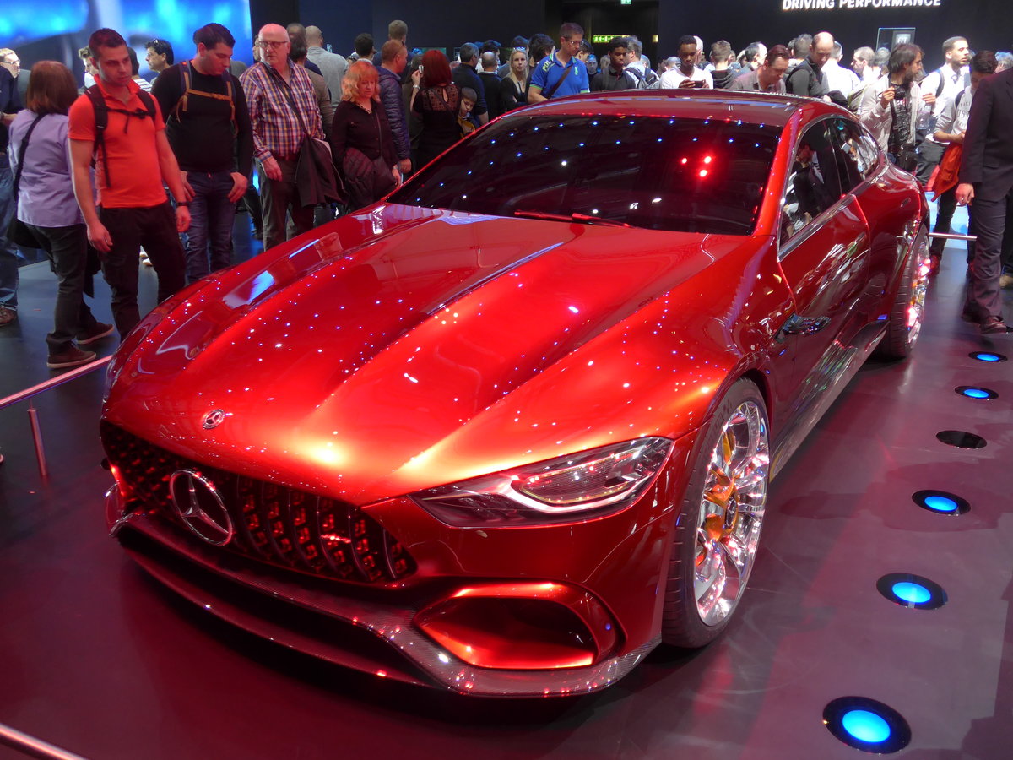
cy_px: 380
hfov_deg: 61.7
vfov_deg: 48.2
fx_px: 849
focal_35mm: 29
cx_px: 506
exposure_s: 1/60
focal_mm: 6
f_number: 2
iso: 200
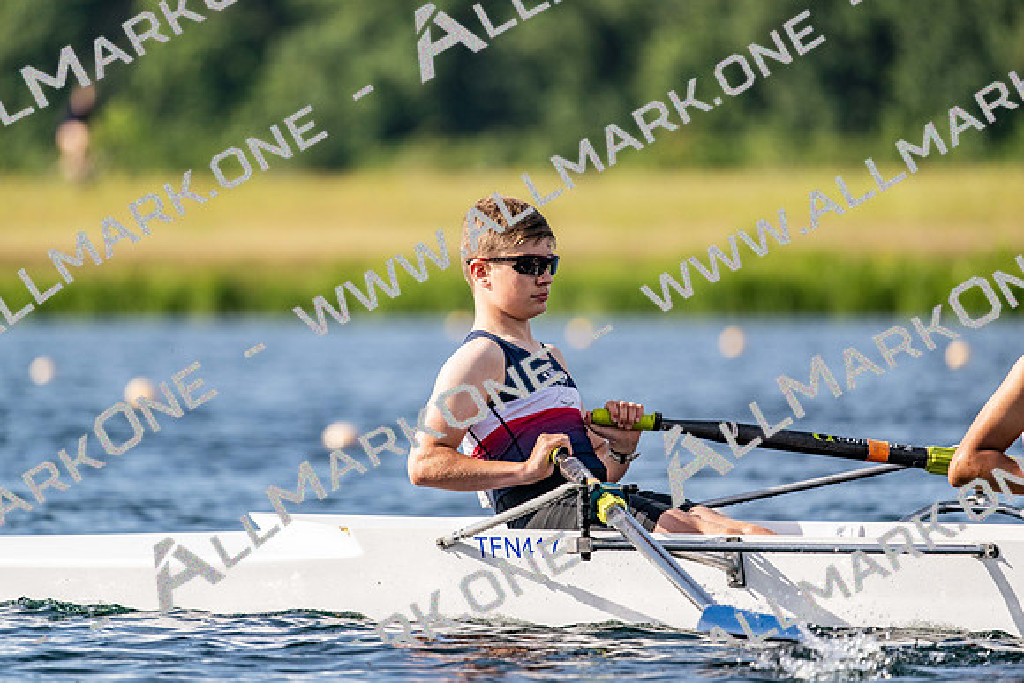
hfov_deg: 5.2
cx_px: 512
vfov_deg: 3.4
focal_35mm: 400
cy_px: 342
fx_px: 11380
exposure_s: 1/2500
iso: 400
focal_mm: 400
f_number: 4.5
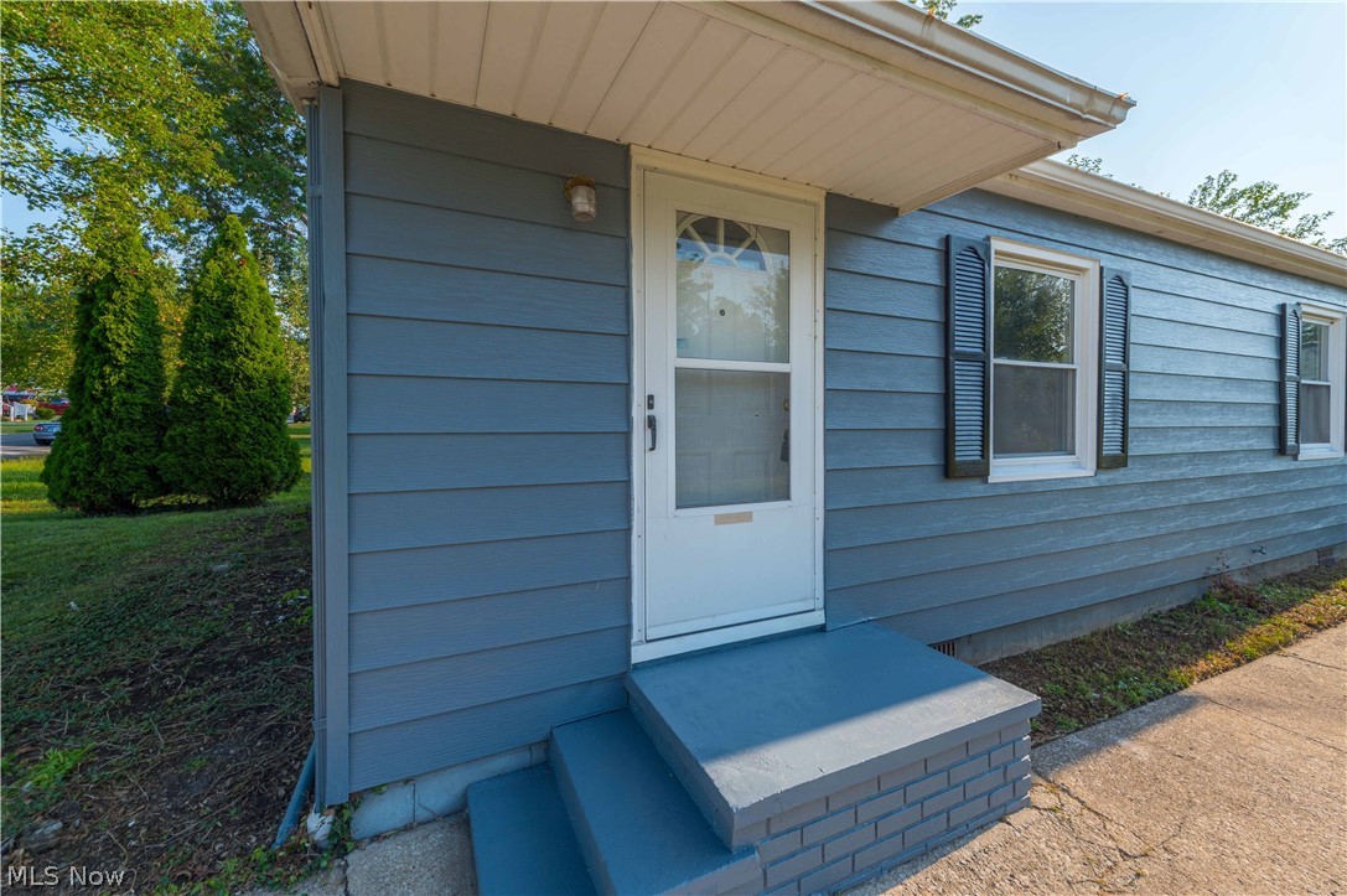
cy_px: 448
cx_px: 674
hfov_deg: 104.3
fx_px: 523
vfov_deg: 81.1
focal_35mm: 14
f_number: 9
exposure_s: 1/160
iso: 100
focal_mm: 14
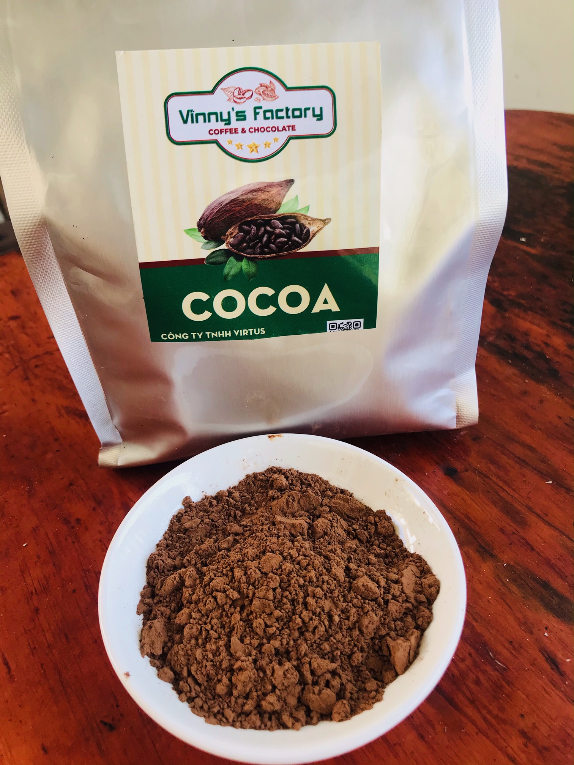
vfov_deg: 63.4
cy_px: 382
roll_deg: +2.1
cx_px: 287
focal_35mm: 28
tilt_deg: -39.2
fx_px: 619
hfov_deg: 49.7
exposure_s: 1/114
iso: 20
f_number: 1.8
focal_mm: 3.99
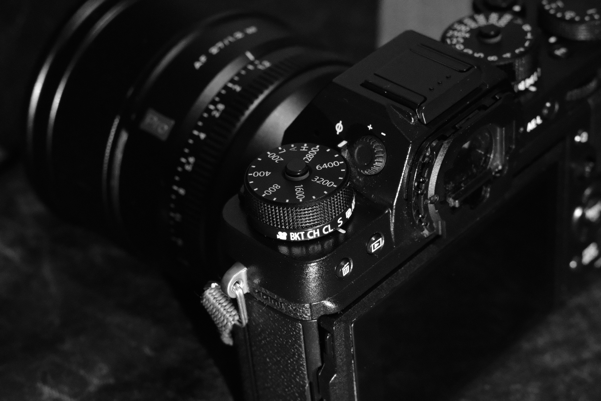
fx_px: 885
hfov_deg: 37.5
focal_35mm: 53
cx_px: 300
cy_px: 200
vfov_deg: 25.5
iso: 6400
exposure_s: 1/30
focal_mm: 35
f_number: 6.4
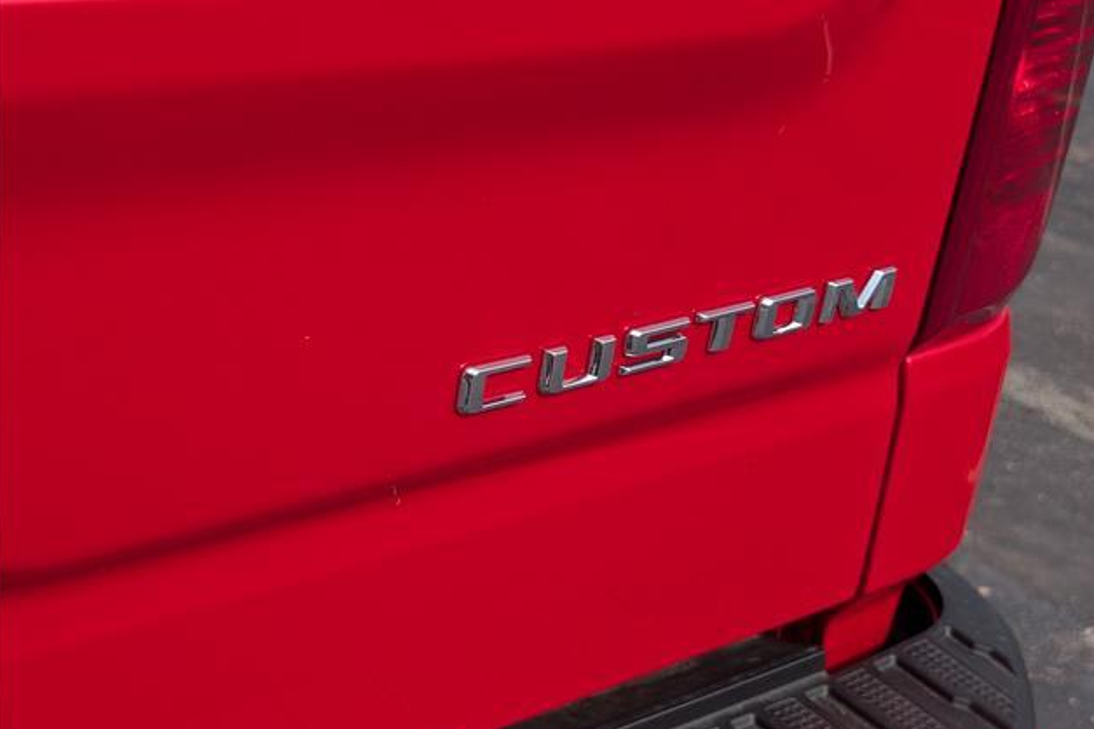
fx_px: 1580
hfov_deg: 38.2
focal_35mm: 52
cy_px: 335
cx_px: 550
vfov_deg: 26.0
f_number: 1.68
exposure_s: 1/1250
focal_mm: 6.9
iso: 20
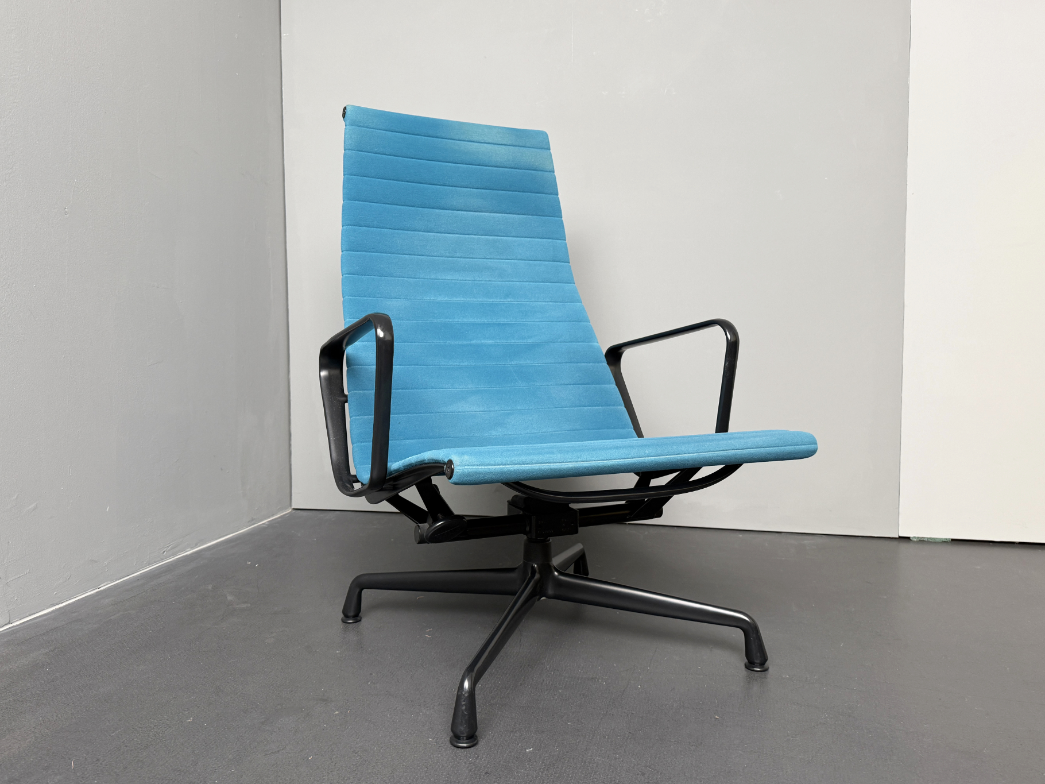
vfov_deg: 56.8
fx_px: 725
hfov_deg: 71.6
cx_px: 522
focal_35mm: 24
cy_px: 392
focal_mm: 6.8
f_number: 1.8
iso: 200
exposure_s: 1/121
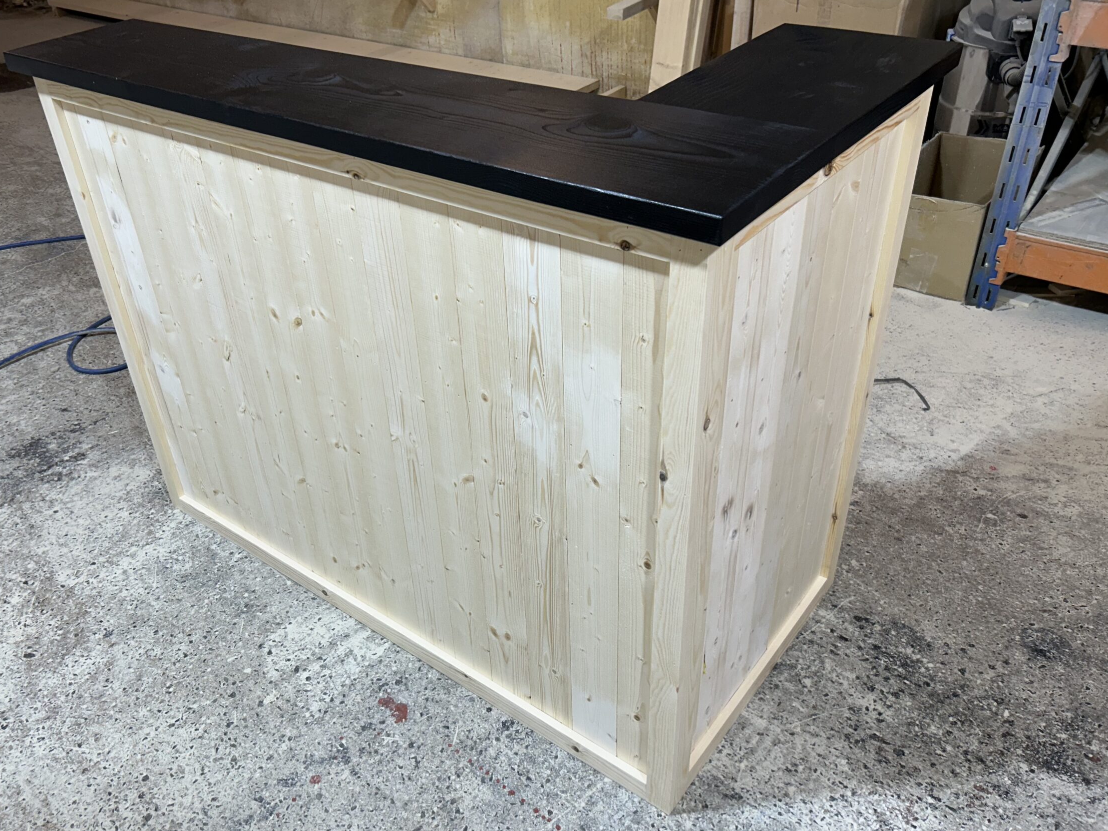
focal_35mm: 30
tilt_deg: -34.4
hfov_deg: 59.8
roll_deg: +4.2
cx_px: 489
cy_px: 420
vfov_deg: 46.8
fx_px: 960
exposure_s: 1/100
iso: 50
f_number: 1.5
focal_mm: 5.7
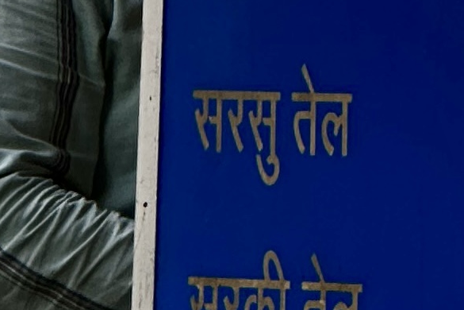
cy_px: 408
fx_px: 5078
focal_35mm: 394
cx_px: 631
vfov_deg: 3.5
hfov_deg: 5.2
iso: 40
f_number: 2.8
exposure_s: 1/99
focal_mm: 9
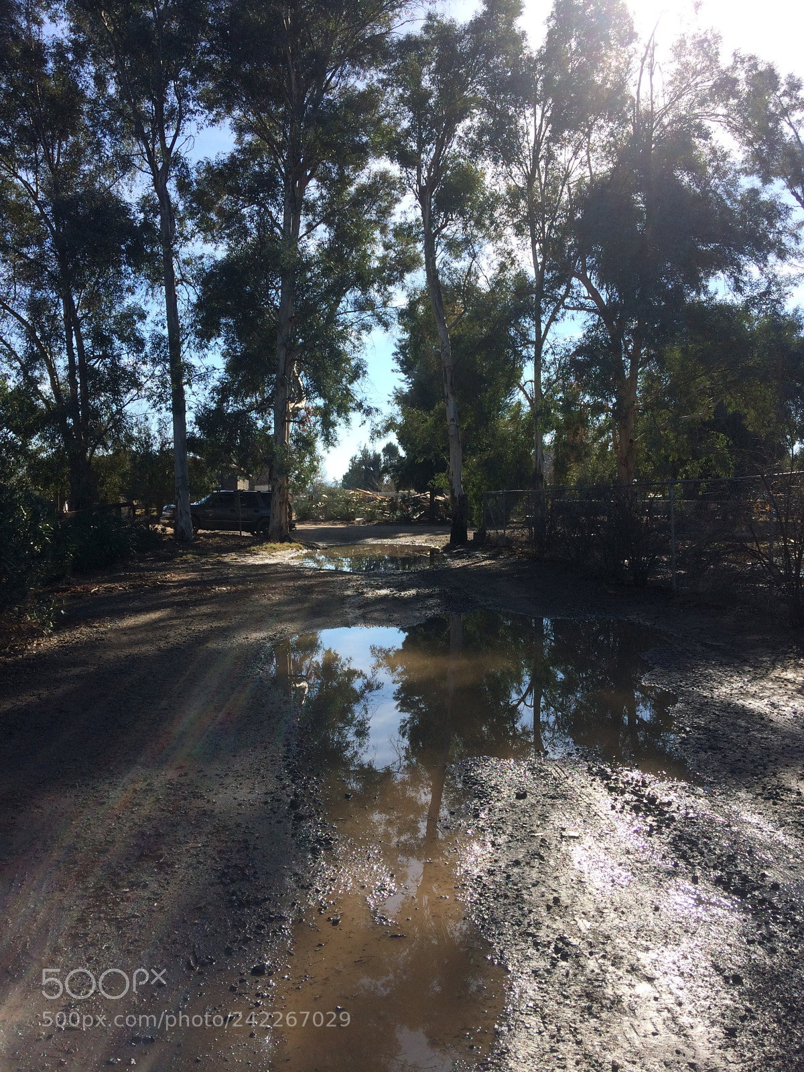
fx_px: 898
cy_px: 536
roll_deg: +0.0
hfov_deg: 48.2
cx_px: 402
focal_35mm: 29
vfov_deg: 61.7
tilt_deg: -6.6
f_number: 2.2
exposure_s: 1/1325
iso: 32
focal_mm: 4.15
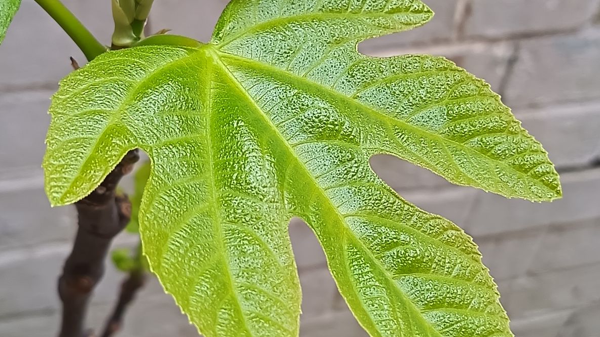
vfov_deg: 19.1
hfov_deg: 33.3
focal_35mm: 63
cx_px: 304
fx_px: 1002
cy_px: 131
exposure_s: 1/100
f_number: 1.75
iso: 726
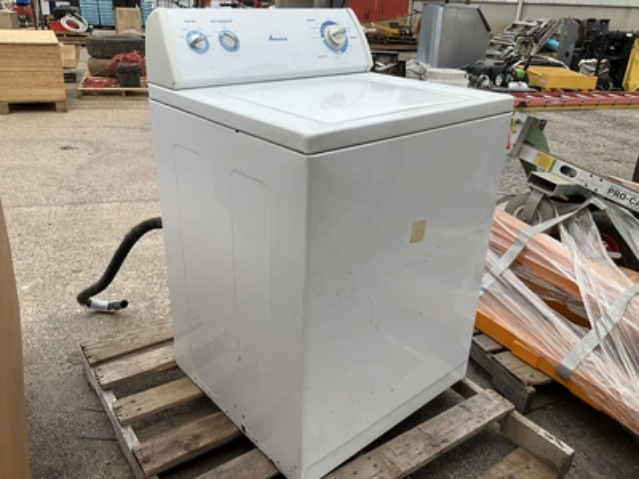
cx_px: 320
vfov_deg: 48.2
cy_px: 240
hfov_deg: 61.7
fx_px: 535
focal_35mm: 29
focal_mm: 3
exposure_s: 1/1534
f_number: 1.8
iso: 25
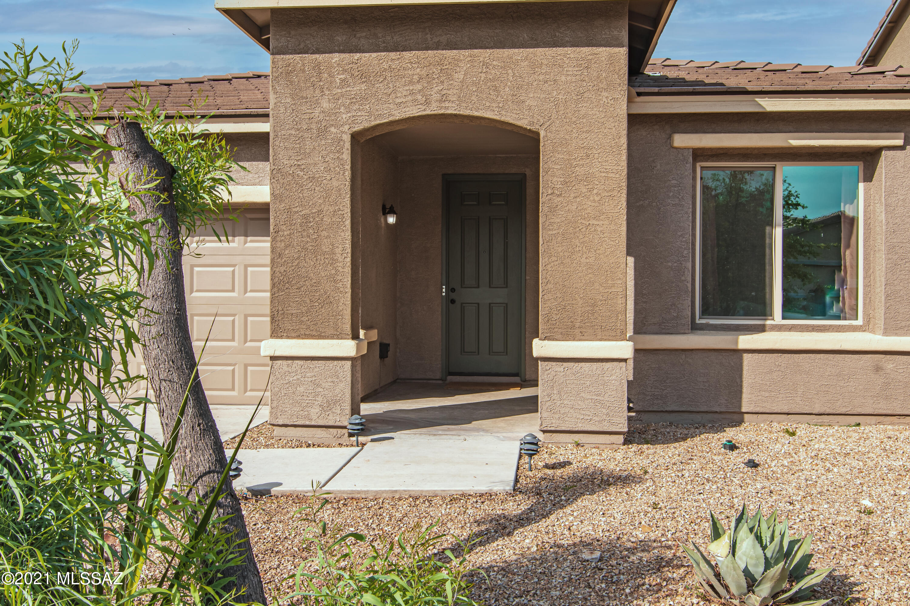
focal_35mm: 34
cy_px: 303
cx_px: 455
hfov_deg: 55.8
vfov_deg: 38.9
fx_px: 859
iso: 100
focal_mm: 17
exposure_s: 1/320
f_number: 11
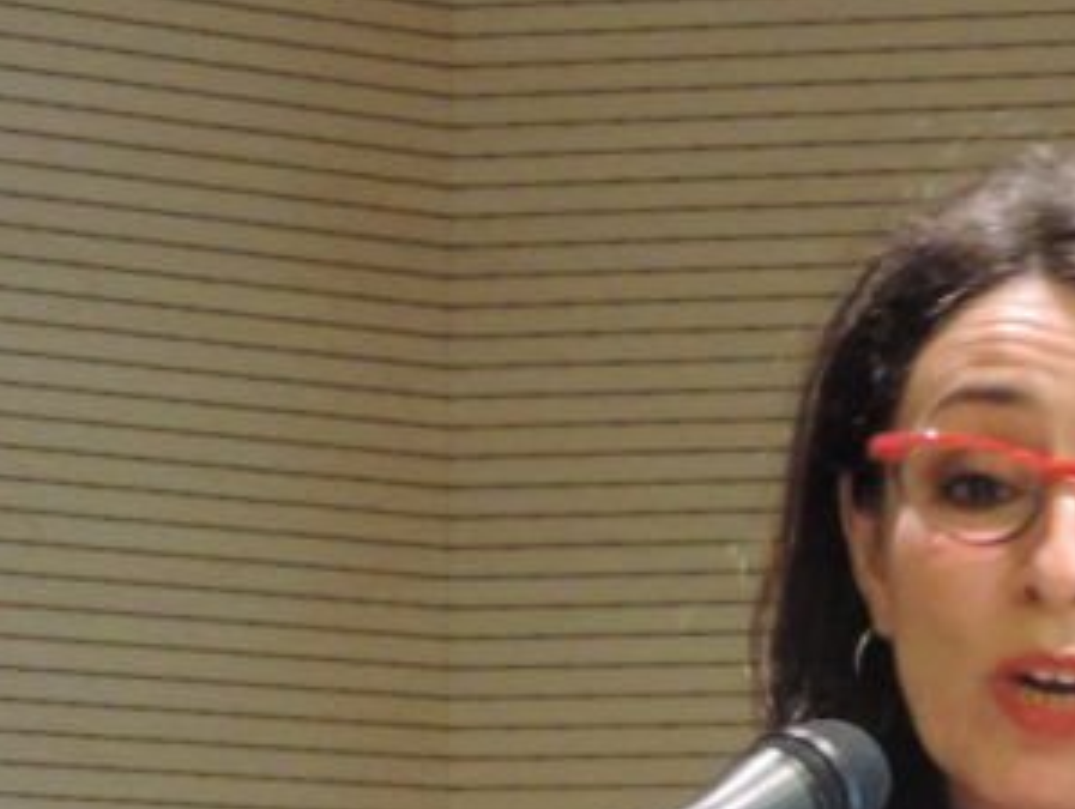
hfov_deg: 4.0
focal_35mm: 496
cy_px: 773
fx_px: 15422
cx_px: 622
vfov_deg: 3.0
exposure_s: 1/13
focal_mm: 25.8
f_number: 4.4
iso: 800
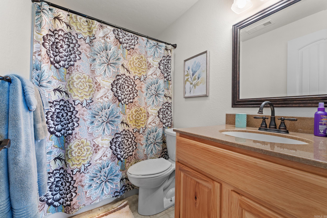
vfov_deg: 77.3
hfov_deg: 100.4
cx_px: 164
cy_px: 109
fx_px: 136
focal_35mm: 15
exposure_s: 1
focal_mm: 10
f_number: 9
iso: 200
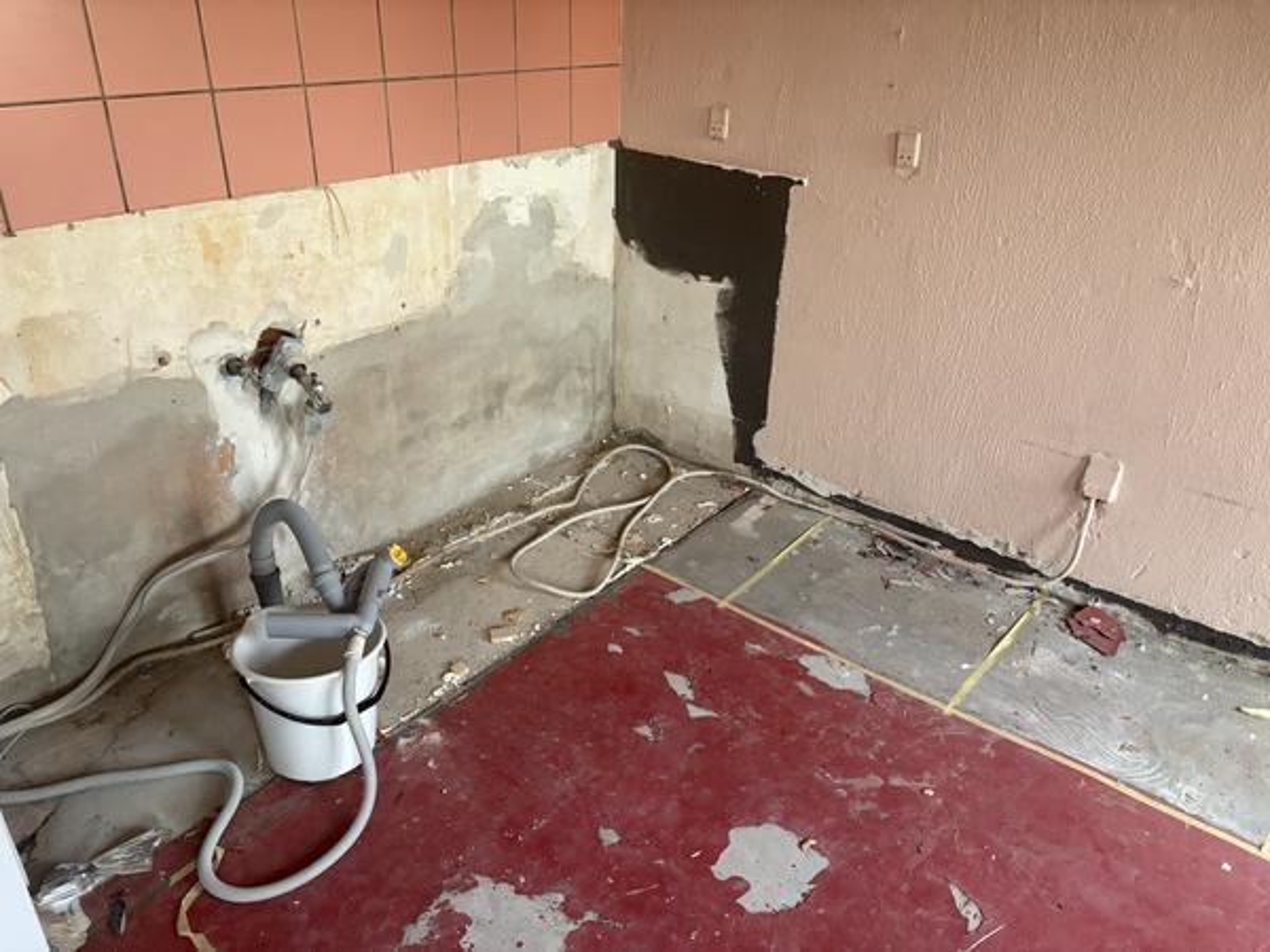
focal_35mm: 26
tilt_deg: -27.5
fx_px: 954
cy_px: 476
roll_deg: -3.1
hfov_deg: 67.3
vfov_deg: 53.1
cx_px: 635
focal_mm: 5.96
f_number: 1.6
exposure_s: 1/60
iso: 400
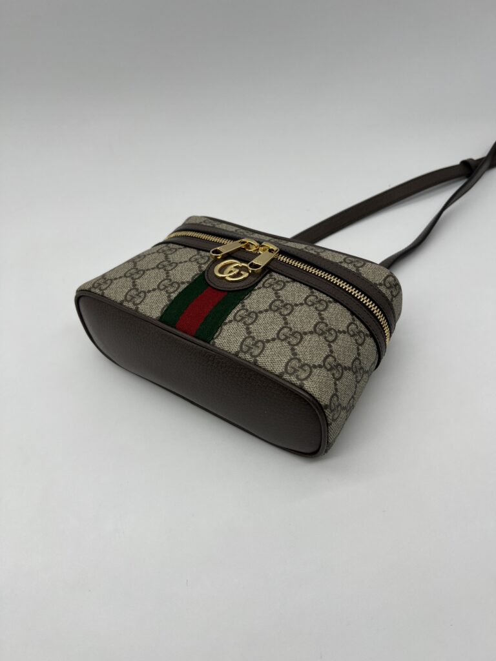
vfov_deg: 67.3
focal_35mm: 26
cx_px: 248
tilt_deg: -44.3
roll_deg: +8.0
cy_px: 330
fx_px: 497
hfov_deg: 53.1
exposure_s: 1/375
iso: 50
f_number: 1.5
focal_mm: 5.7
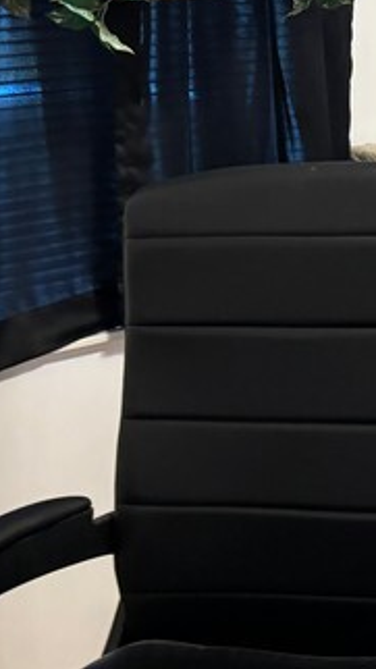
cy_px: 6
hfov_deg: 12.0
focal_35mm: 90
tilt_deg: -2.3
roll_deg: +1.6
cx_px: 744
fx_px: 1596
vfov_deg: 22.8
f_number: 1.6
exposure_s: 1/60
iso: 250
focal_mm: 5.96
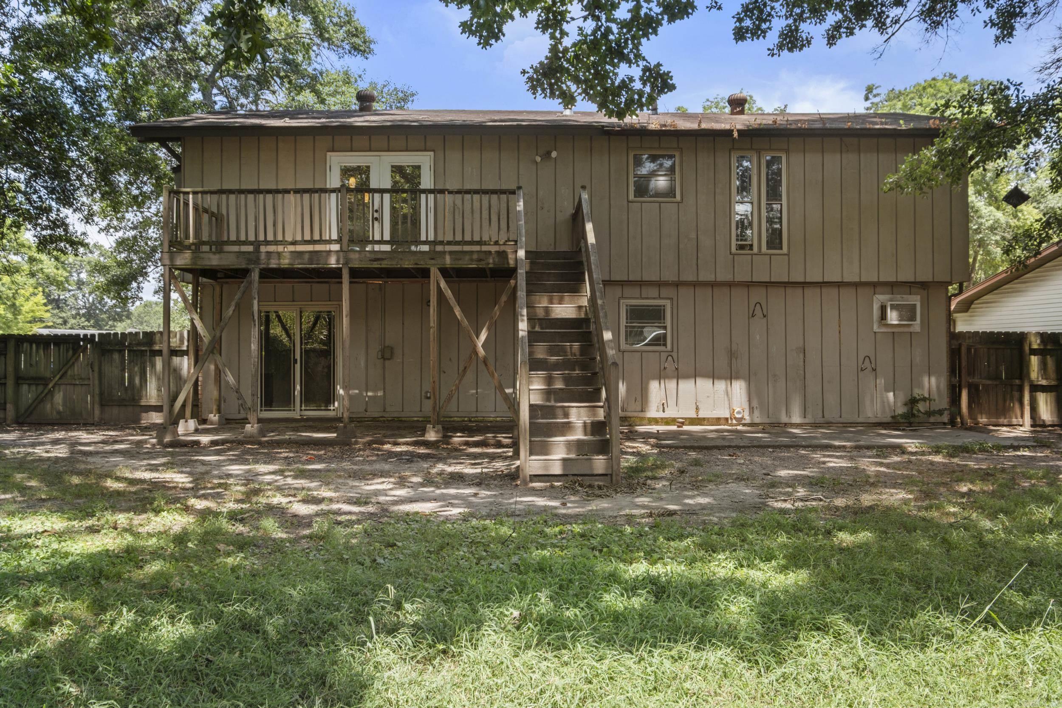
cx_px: 531
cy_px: 354
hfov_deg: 63.7
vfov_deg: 45.0
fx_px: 855
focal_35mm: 29
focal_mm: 19.1
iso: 400
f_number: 8
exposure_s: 1/60
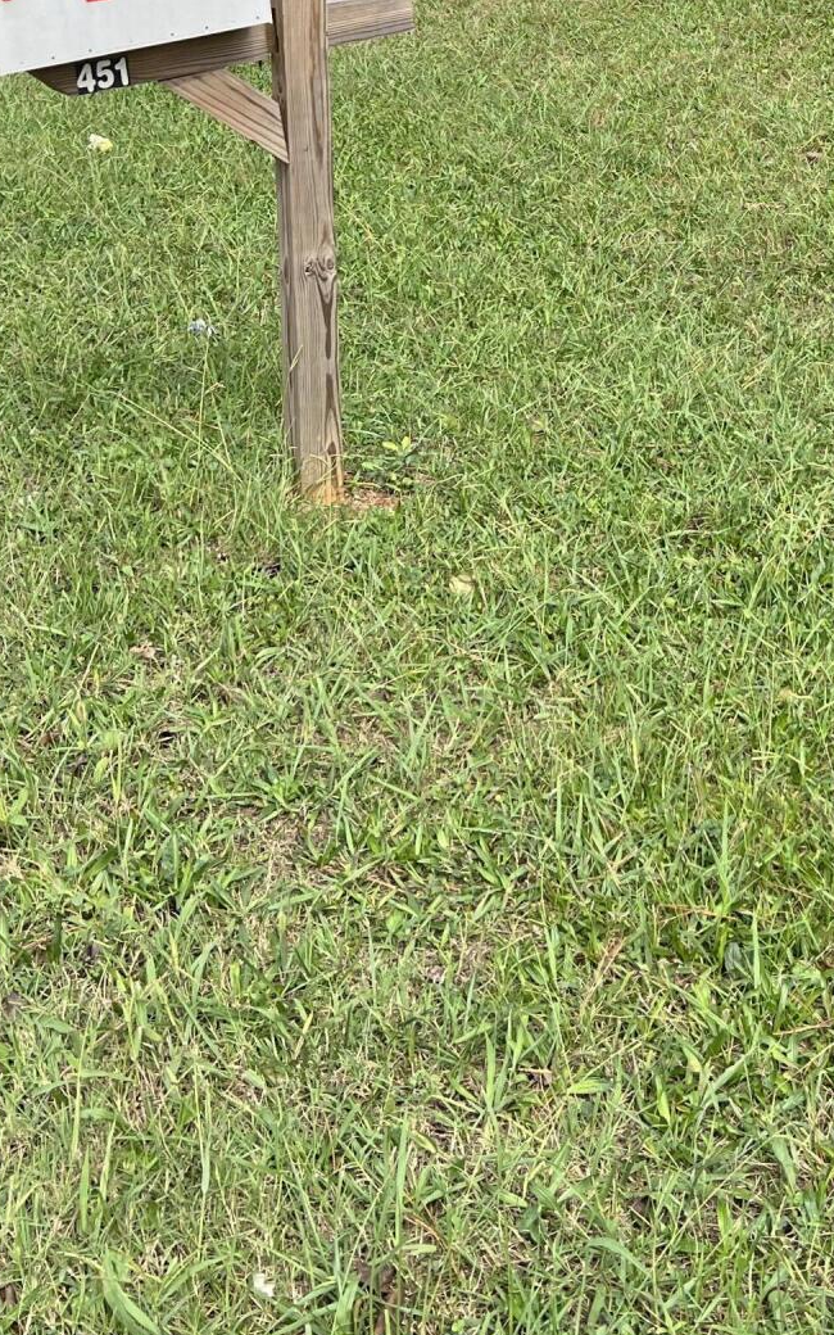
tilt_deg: -12.9
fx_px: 1927
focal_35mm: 53
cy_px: 110
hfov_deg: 23.7
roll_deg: -1.4
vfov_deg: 35.7
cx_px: 762
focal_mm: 5.7
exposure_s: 1/982
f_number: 1.5
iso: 50
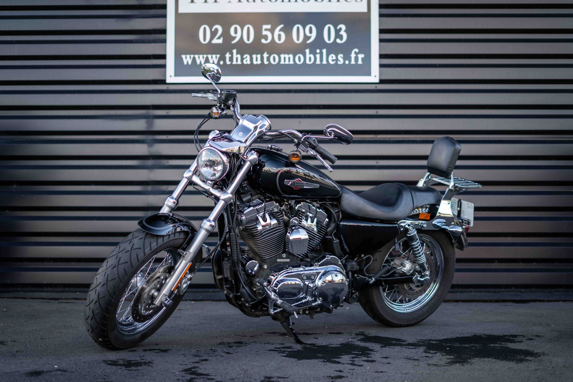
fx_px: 796
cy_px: 191
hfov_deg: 39.6
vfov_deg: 27.0
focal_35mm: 50
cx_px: 286
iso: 100
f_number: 1.8
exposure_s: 1/200
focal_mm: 50
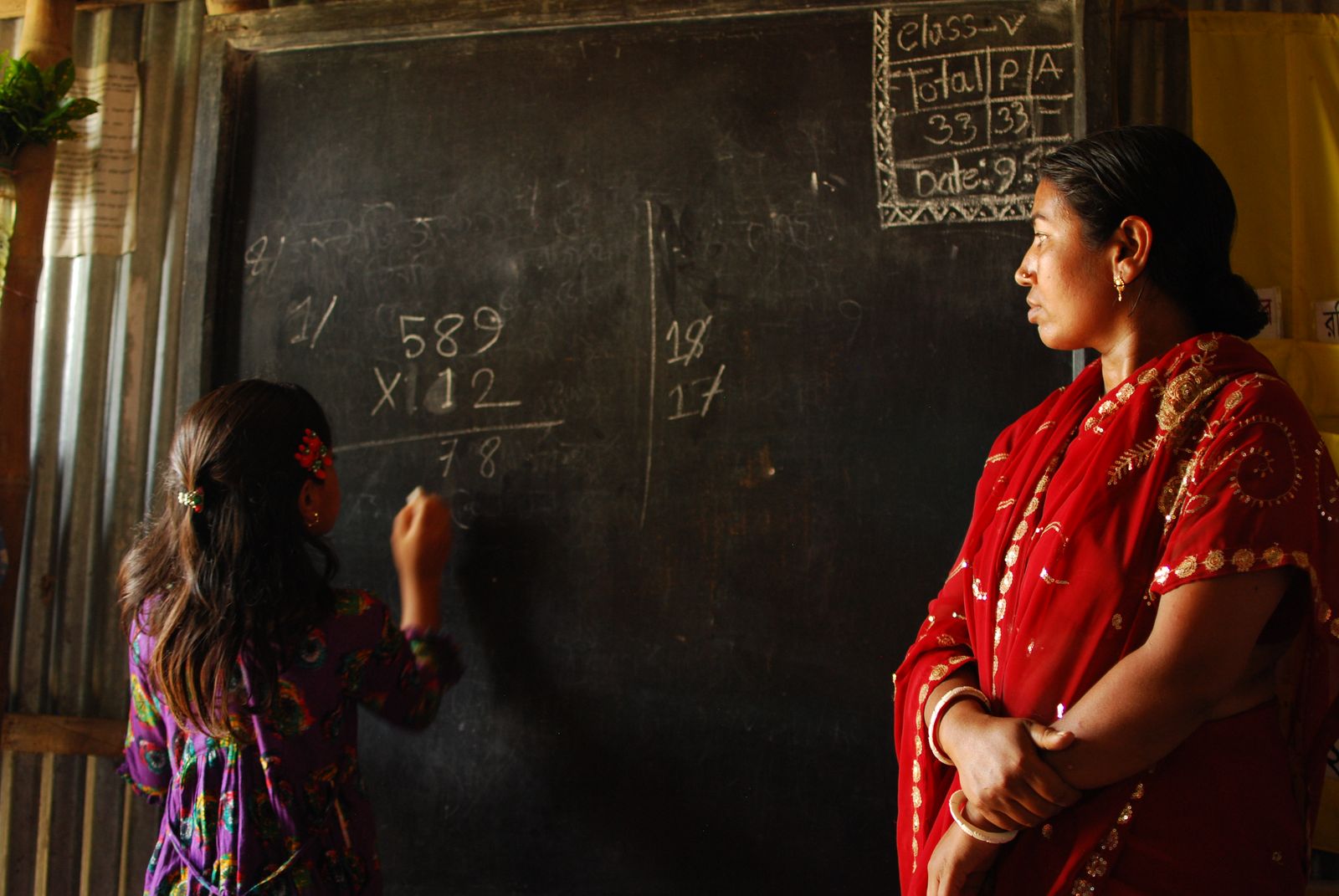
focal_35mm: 52
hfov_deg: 37.8
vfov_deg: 25.8
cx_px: 670
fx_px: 1955
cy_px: 448
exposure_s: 1/50
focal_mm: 35
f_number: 2.2
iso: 400
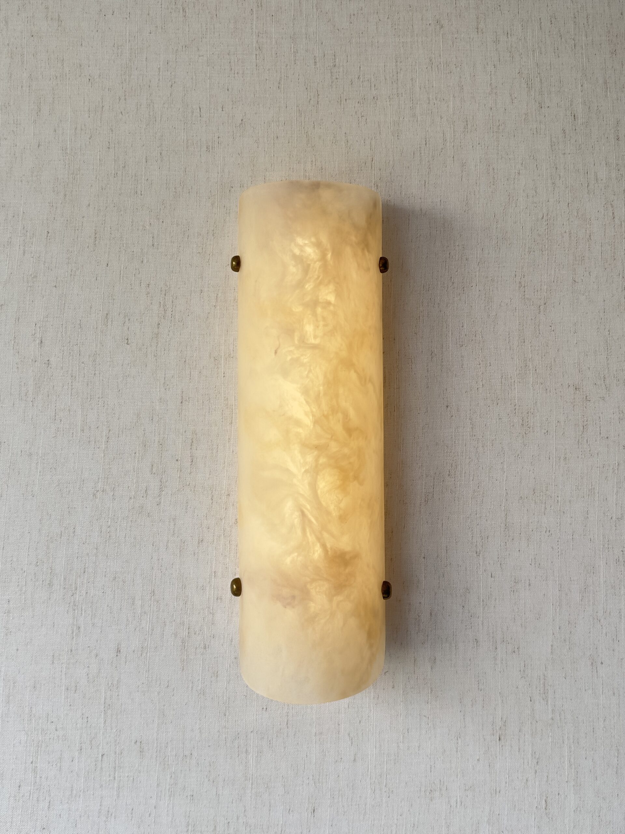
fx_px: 578
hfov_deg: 56.8
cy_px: 417
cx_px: 312
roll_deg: +0.2
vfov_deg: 71.6
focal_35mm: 24
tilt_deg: -5.4
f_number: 1.78
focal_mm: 6.86
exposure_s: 1/121
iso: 100
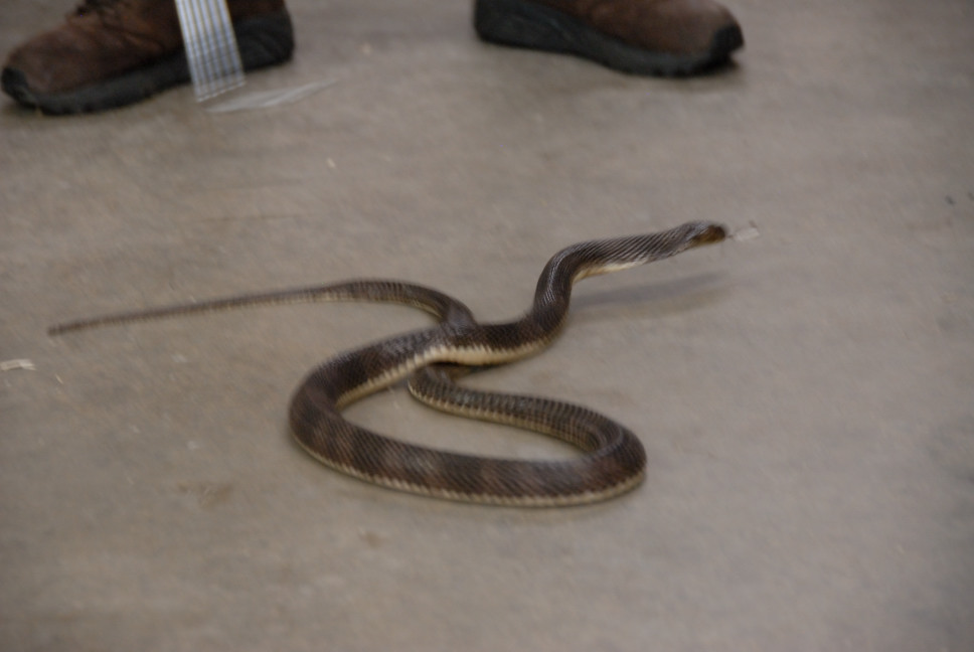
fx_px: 4266
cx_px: 487
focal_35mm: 158
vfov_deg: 8.7
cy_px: 326
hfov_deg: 13.0
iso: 800
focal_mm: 105
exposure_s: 1/20
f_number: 5.3
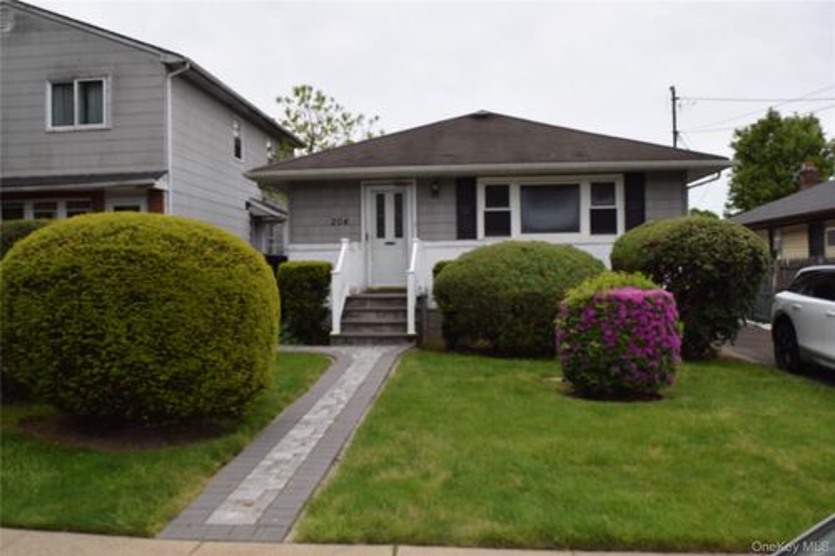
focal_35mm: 33
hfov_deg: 57.2
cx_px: 418
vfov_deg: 39.9
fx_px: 765
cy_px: 278
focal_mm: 22
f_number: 7.1
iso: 100
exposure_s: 1/200
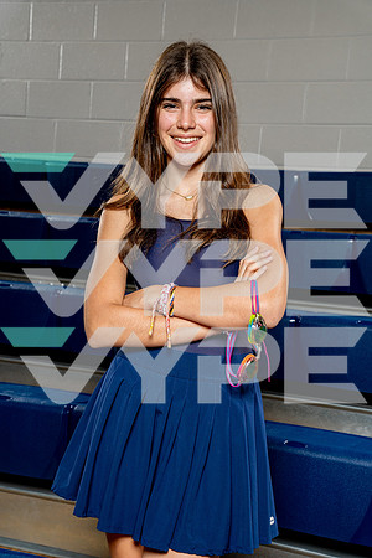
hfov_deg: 20.9
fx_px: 1007
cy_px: 279
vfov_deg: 31.0
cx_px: 186
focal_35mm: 65
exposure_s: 1/250
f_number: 8
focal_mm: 65
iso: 320
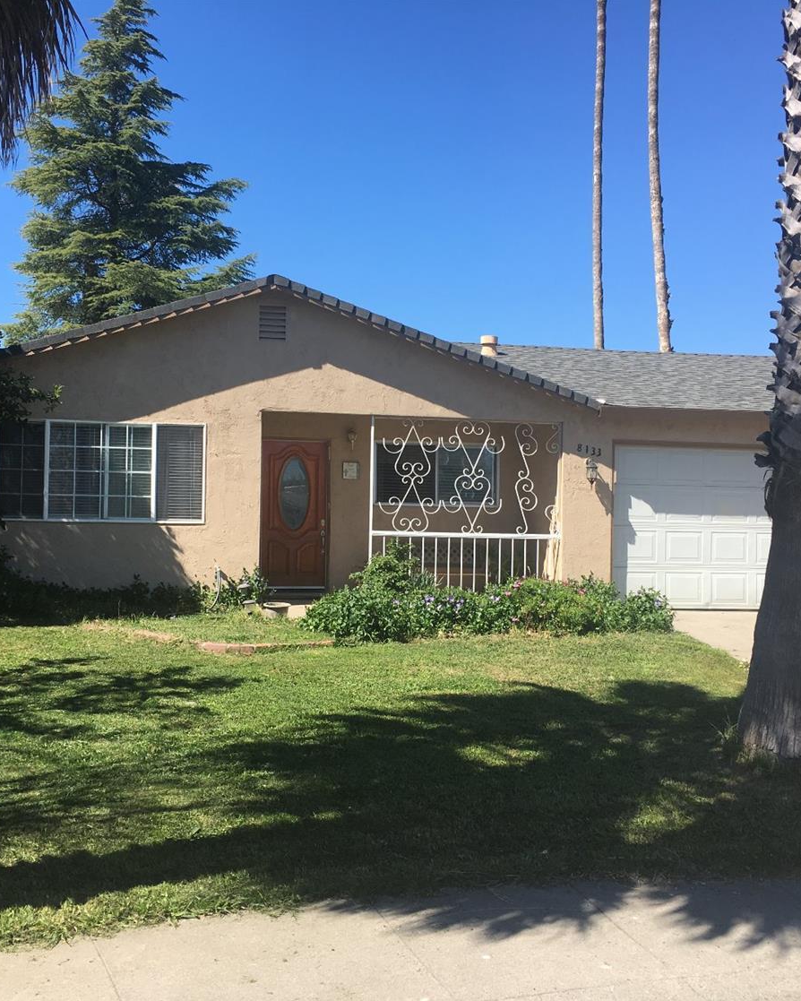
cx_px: 390
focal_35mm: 38
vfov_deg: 47.9
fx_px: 1126
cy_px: 502
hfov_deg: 39.2
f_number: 2.2
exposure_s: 1/894
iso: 25
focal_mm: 4.15
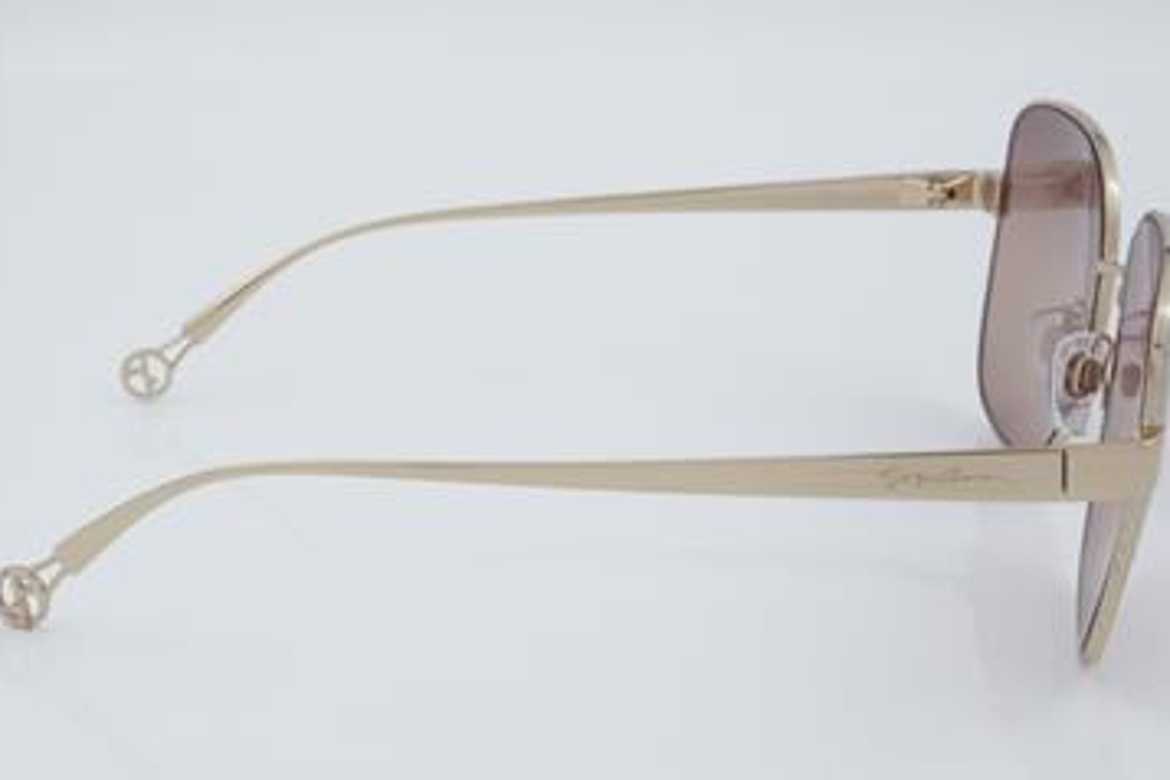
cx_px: 580
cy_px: 387
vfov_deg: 16.3
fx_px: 2730
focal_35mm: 84
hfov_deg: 24.2
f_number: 32
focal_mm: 50
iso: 100
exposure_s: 1/4
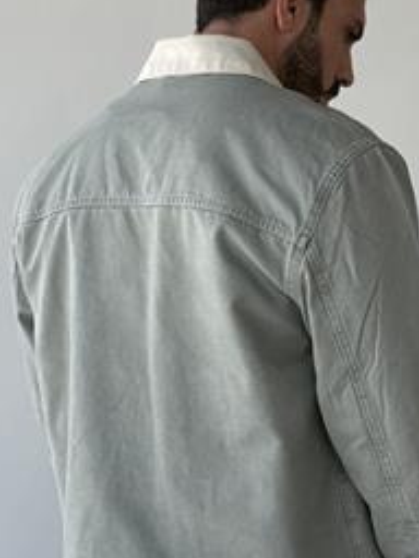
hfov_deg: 14.8
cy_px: 250
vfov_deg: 19.6
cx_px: 210
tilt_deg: +2.5
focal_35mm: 100
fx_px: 1614
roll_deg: +0.3
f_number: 1.78
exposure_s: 1/359
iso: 64
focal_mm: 6.76
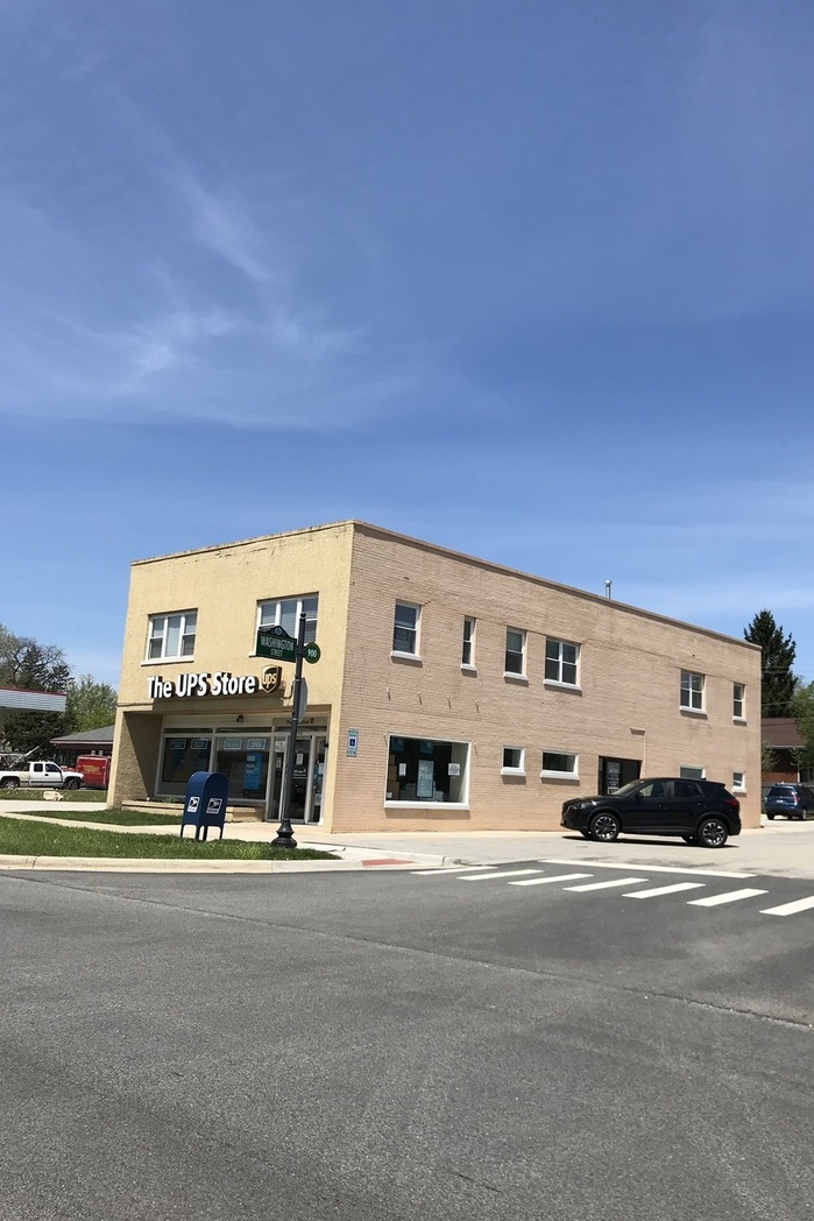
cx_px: 462
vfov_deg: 61.9
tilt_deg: +11.8
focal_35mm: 30
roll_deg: -3.3
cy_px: 607
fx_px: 1017
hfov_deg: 43.5
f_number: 1.8
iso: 20
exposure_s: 1/3096
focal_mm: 3.99
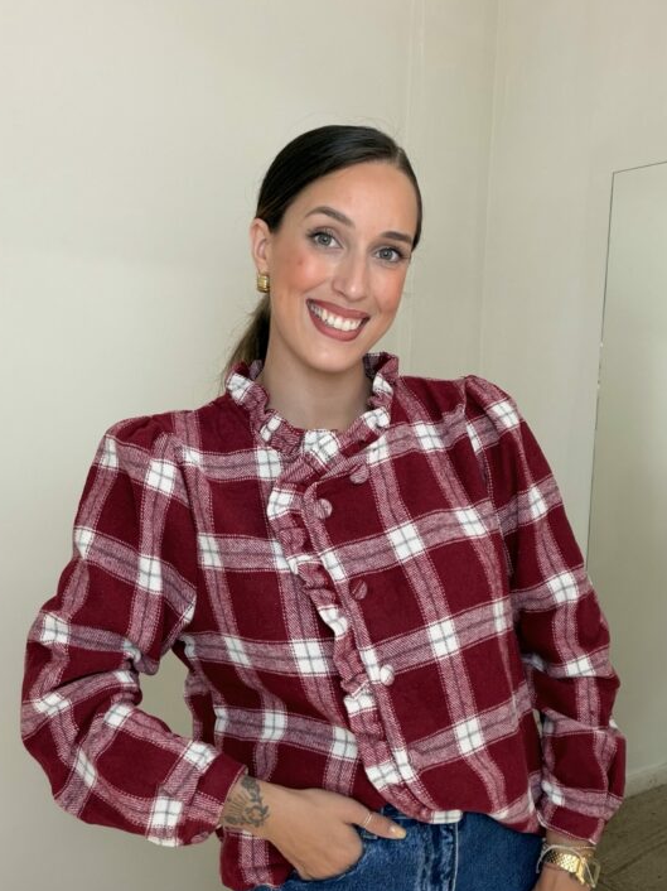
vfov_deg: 53.8
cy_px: 500
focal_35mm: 34
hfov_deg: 41.8
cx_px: 340
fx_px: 874
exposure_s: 1/60
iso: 80
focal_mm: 2.71
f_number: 1.9
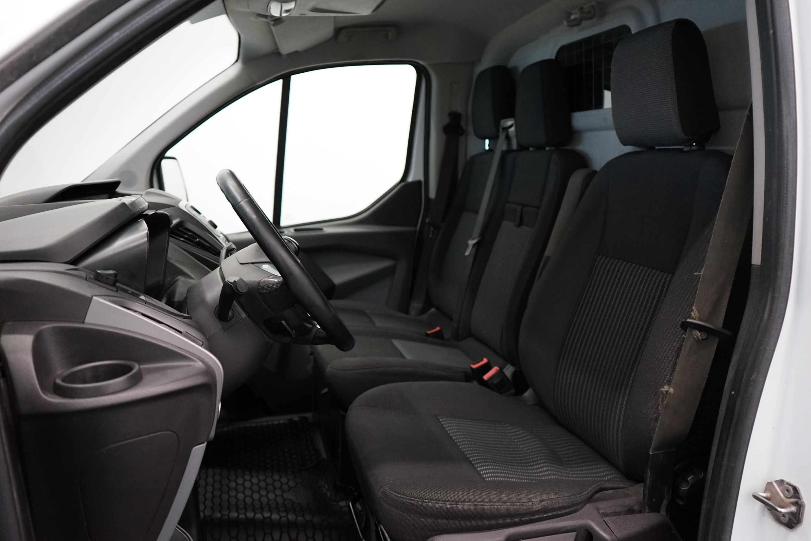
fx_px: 653
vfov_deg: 45.0
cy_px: 270
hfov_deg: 63.7
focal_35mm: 29
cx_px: 406
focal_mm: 29
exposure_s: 1/160
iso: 2500
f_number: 3.5
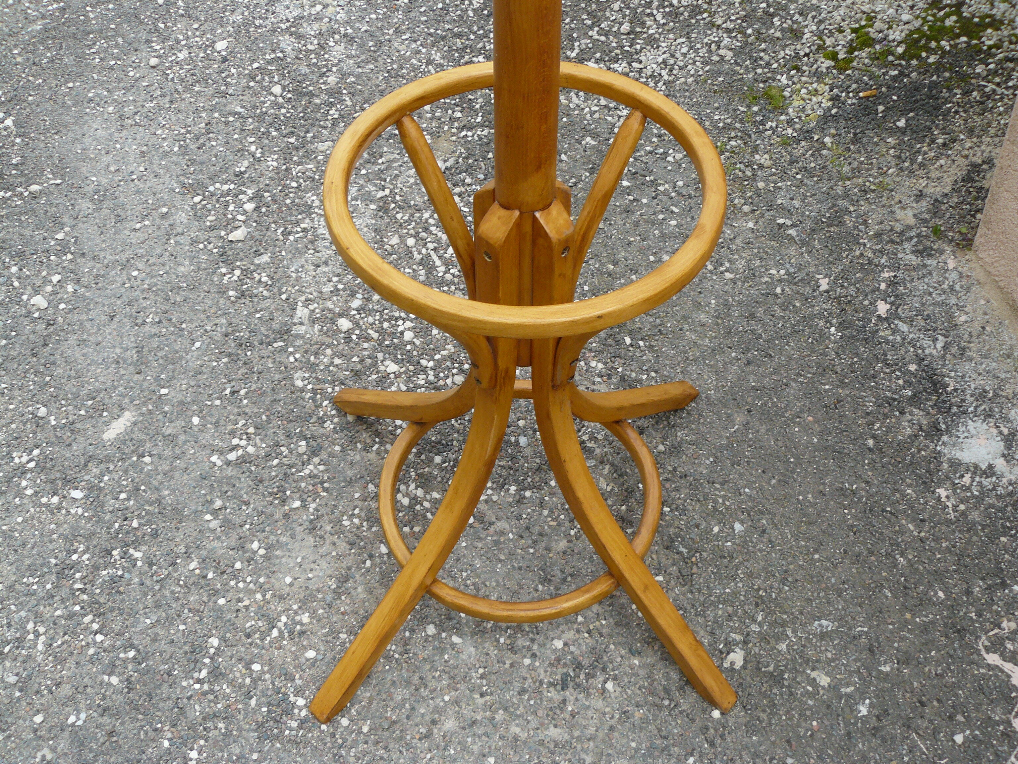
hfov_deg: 51.4
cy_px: 382
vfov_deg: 39.7
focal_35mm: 36
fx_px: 1059
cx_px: 509
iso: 100
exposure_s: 1/200
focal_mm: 6
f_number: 4
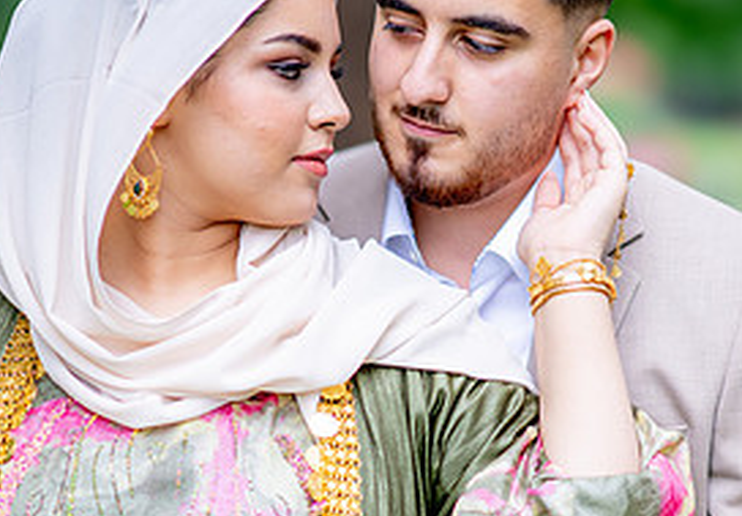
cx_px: 391
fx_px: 4510
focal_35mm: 216
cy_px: 293
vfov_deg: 6.5
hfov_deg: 9.4
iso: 100
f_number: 1.4
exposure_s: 1/1000
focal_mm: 85
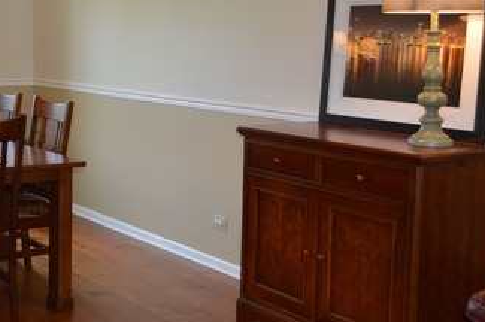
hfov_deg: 29.6
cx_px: 45
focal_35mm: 65
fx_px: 875
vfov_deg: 20.8
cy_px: 115
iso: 400
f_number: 3.8
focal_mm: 22
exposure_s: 1/60
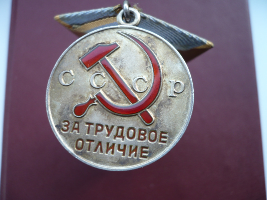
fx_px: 270
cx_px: 134
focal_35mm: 35
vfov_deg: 40.7
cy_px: 100
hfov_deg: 52.6
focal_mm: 5.8
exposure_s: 1/40
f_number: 2.8
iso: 100
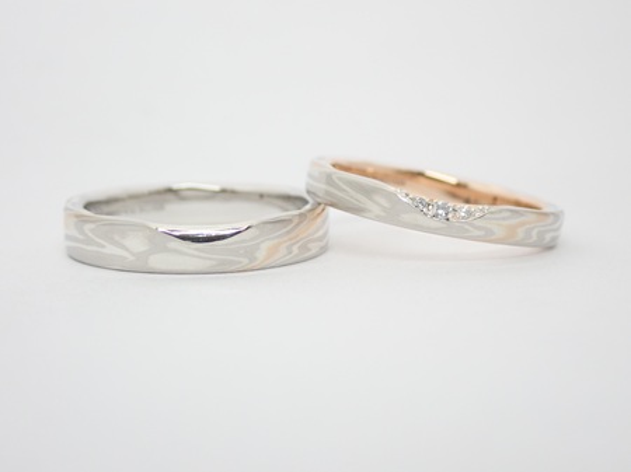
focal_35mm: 77
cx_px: 316
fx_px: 1403
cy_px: 236
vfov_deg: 19.1
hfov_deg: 25.3
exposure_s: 1/100
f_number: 4.1
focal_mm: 13.65
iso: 200
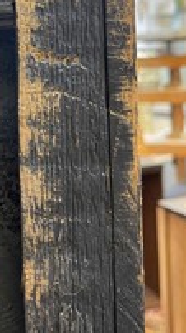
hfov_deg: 21.1
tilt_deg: -4.1
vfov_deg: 37.6
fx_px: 475
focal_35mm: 54
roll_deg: +3.5
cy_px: 86
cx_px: -16
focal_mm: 5.1
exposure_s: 1/33
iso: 400
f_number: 1.6
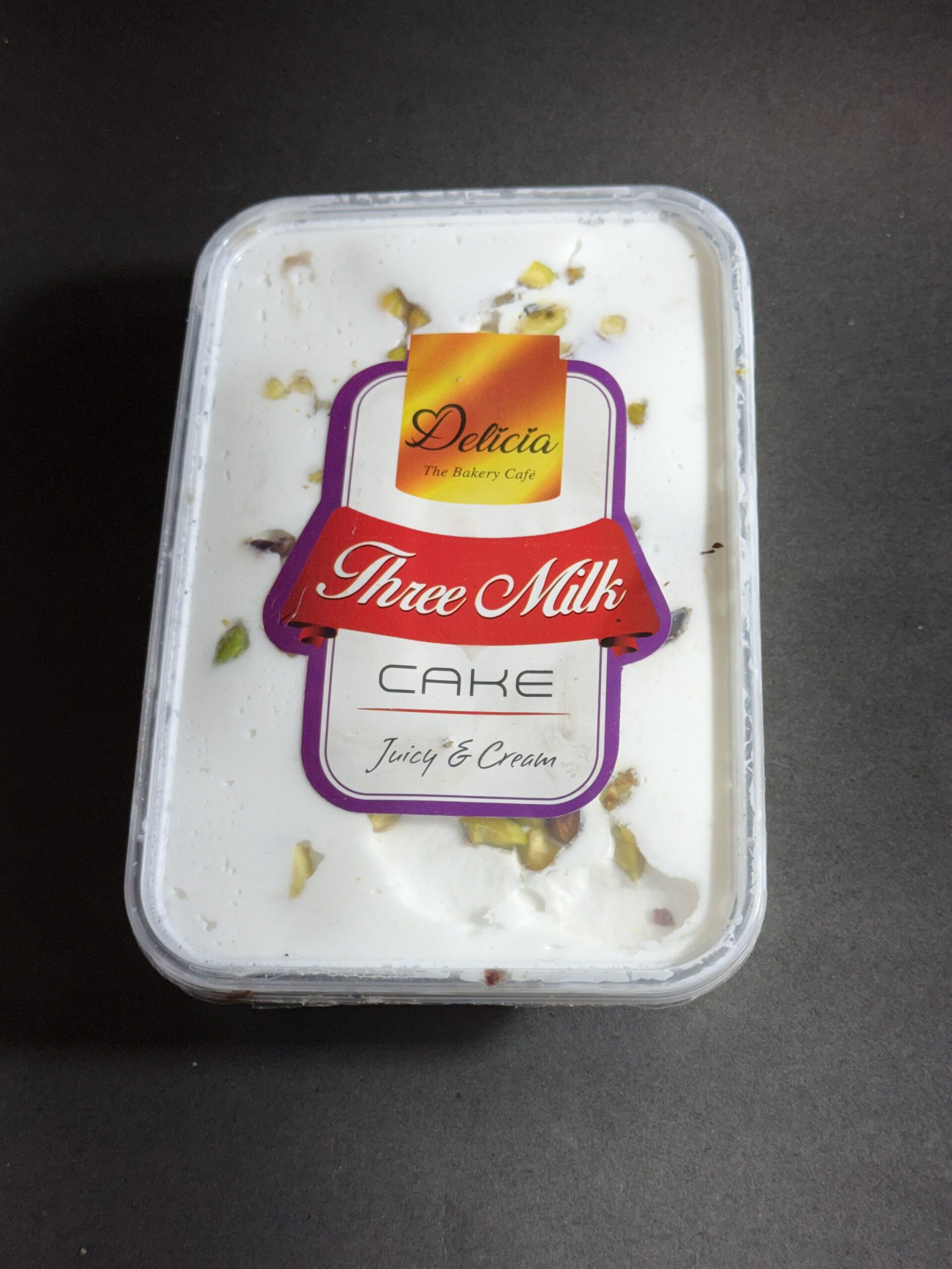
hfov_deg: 30.3
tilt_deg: -65.5
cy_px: 634
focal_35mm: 48
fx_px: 1760
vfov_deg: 39.7
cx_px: 476
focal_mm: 6.76
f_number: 1.78
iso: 64
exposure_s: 1/281
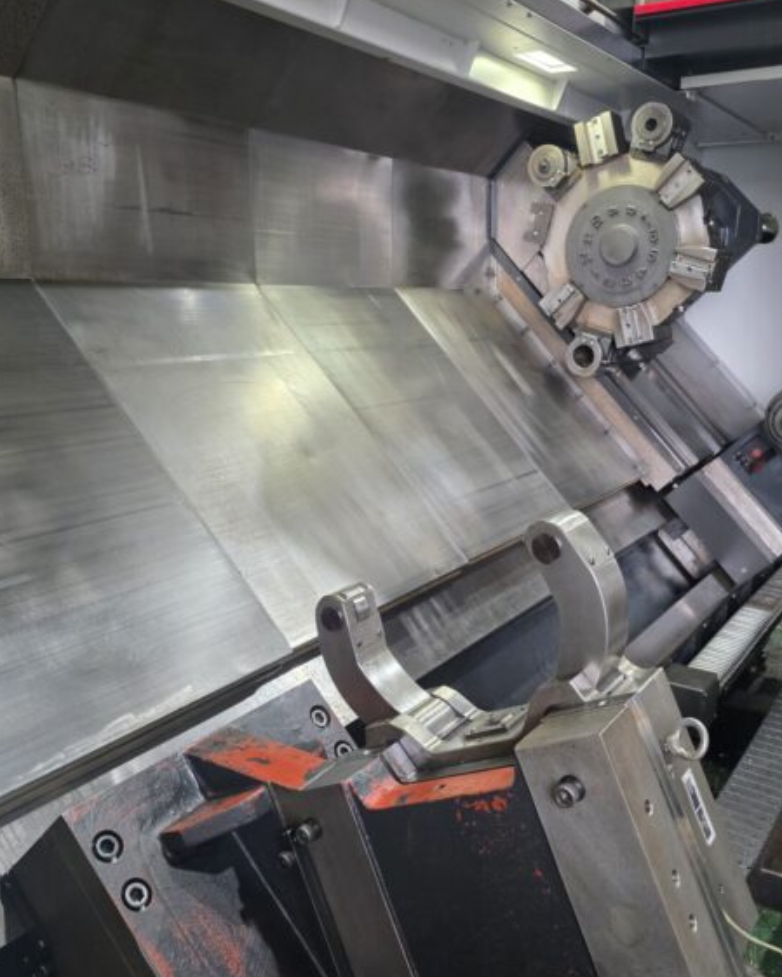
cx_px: 456
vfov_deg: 55.7
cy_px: 479
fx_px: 926
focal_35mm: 32
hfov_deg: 45.6
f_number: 1.7
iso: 640
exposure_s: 1/120
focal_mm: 6.25
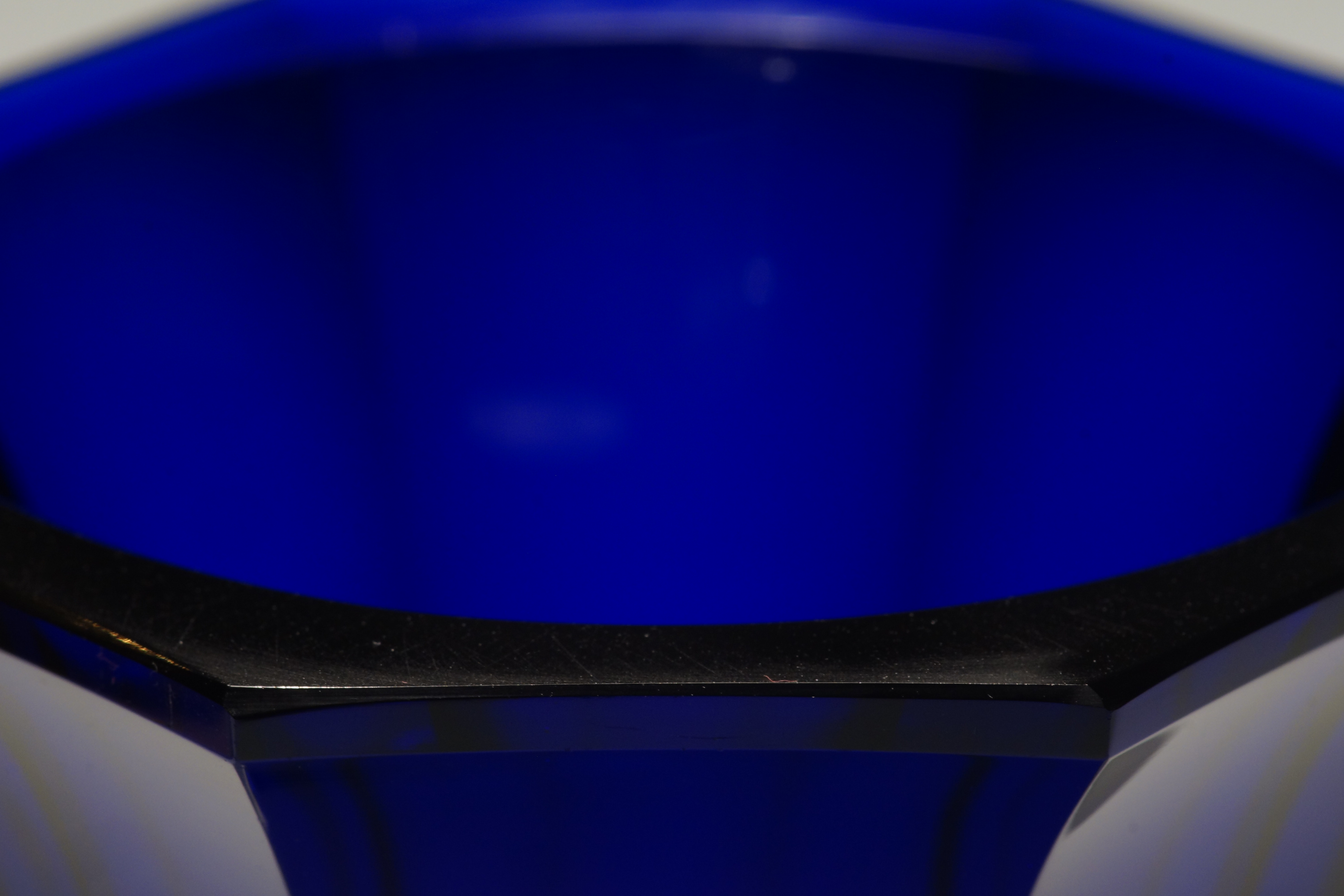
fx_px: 5600
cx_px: 672
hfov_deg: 13.7
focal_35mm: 150
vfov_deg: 9.1
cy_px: 448
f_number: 11
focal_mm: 100
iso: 400
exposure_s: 1/2
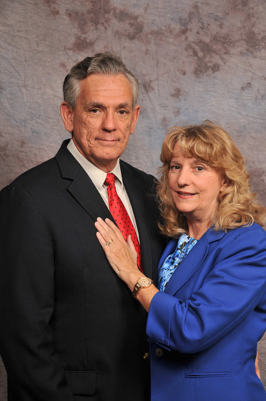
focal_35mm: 68
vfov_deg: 29.9
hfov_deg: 20.1
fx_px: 750
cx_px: 133
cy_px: 200
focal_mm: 45
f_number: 5.6
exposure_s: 1/125
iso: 200
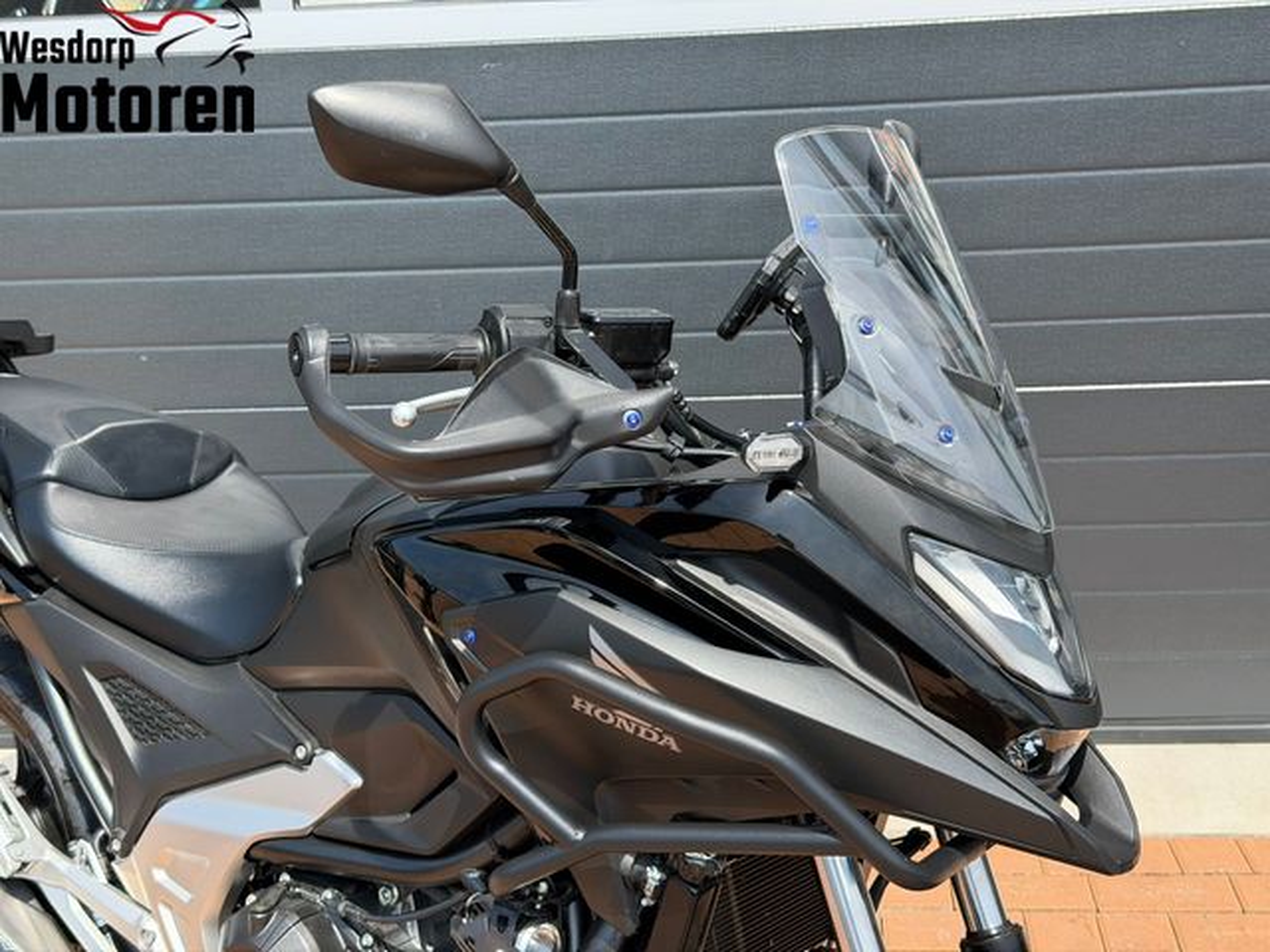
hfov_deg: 39.7
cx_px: 635
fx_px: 1761
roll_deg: +4.1
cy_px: 476
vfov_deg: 30.3
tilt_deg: -19.2
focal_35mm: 48
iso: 100
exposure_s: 1/1678
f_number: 1.78
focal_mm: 6.76
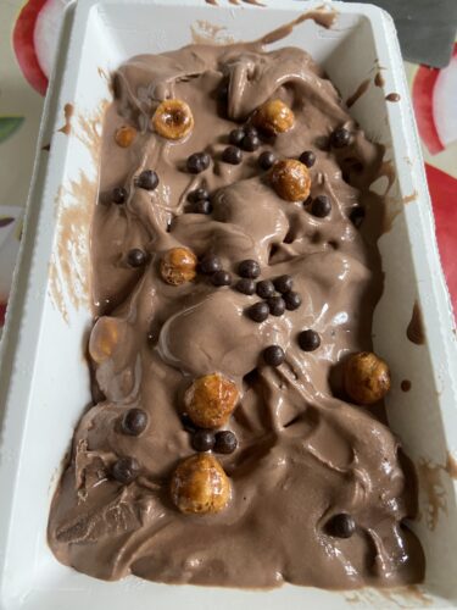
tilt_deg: -67.6
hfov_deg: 53.1
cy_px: 305
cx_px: 228
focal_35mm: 26
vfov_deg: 67.3
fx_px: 458
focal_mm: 4.25
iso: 250
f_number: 1.8
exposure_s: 1/60
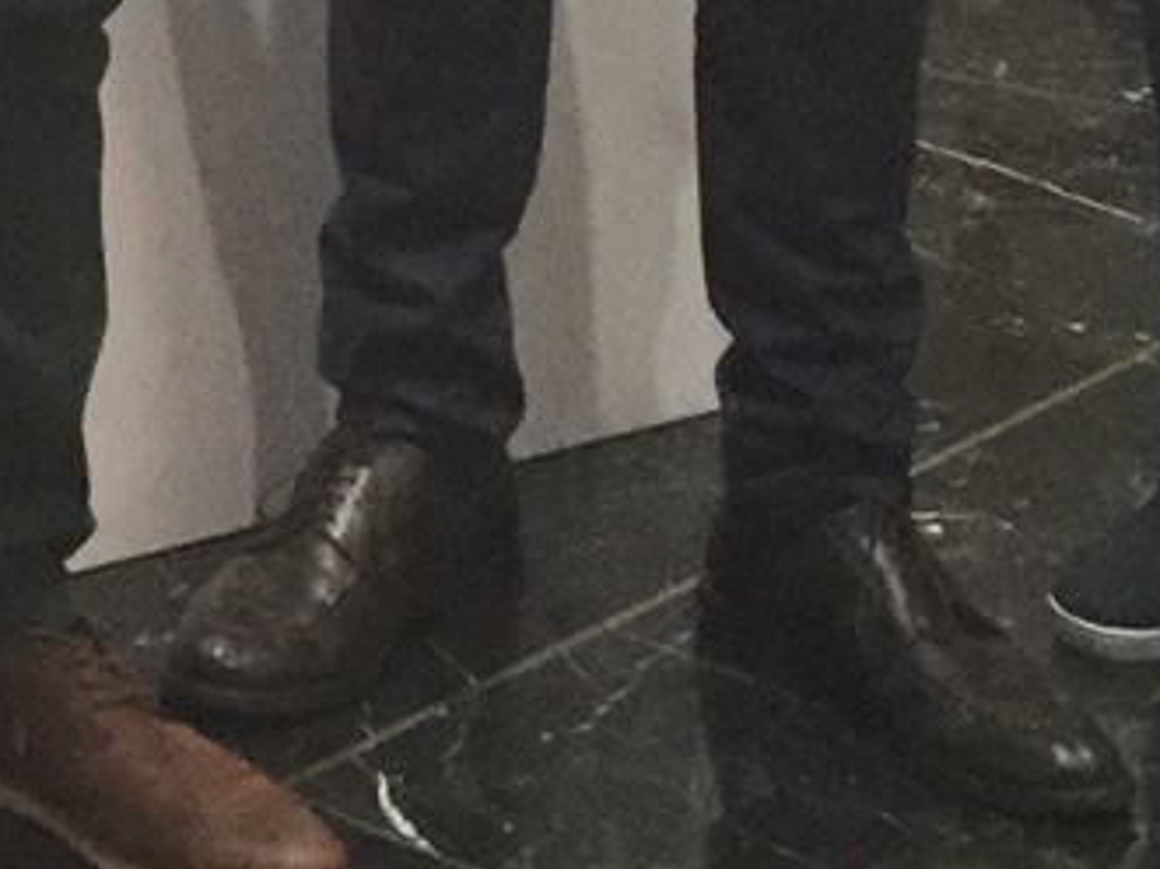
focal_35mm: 153
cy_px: -939
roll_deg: -0.8
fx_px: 5125
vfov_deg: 9.0
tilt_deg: -6.7
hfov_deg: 12.3
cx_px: -575
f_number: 2.4
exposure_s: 1/33
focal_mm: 3.3
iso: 160
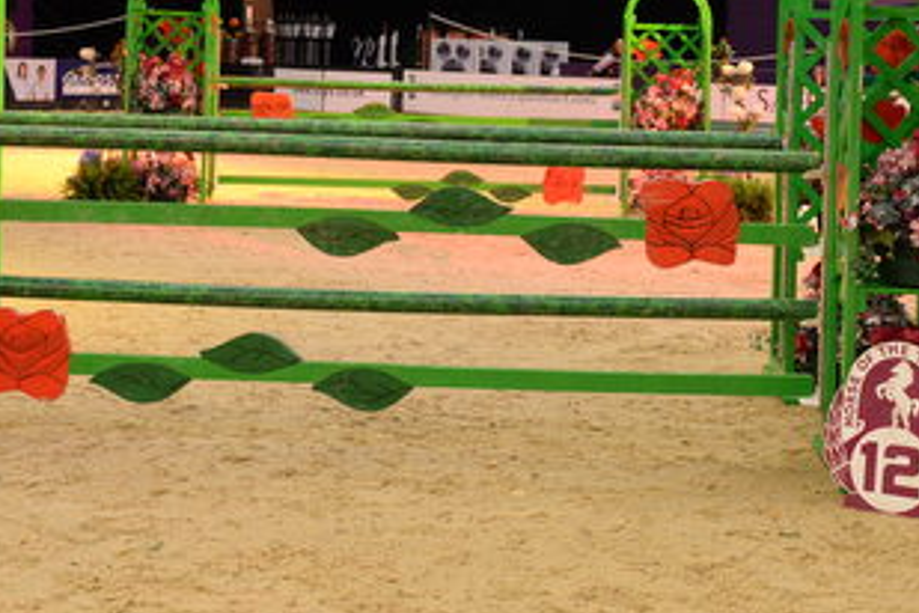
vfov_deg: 19.8
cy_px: 113
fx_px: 1736
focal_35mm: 68
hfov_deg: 29.7
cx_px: 439
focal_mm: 35
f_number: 5
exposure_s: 1/125
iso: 5000
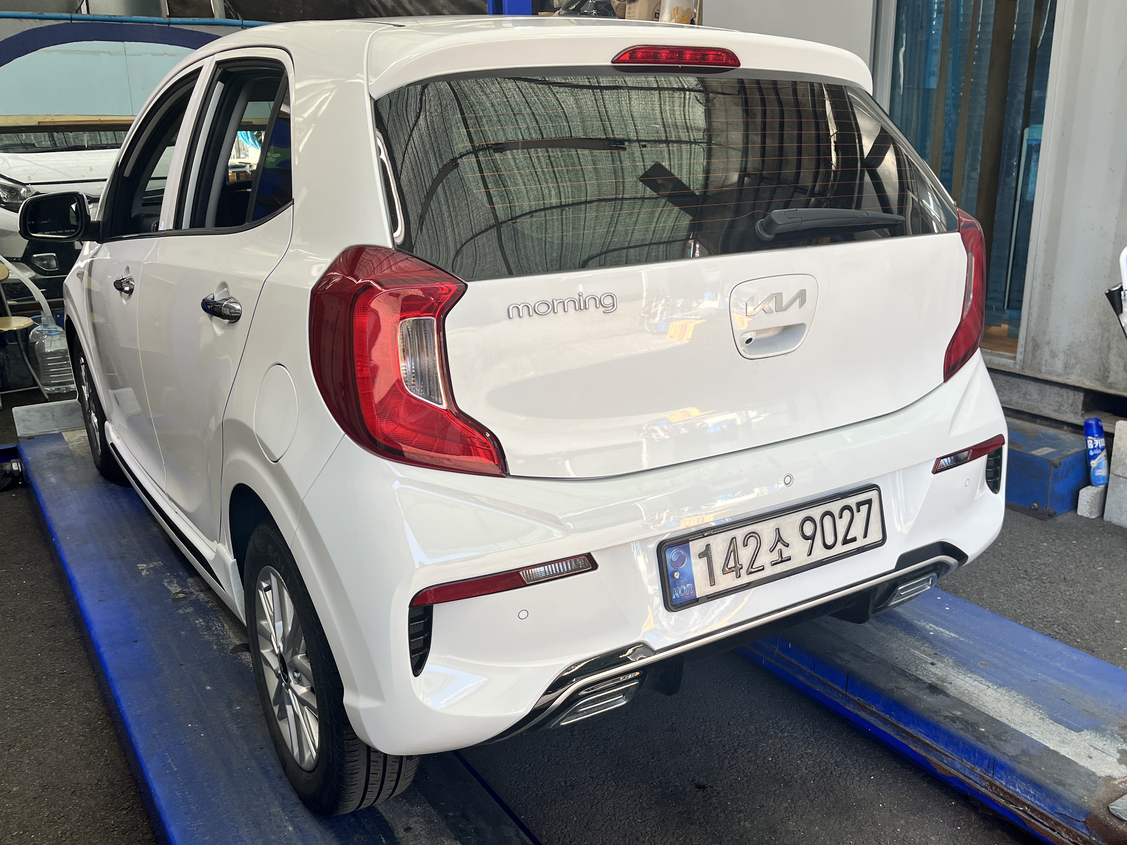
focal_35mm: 31
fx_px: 1009
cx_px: 618
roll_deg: +0.7
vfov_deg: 45.4
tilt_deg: -18.2
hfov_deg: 58.2
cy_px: 457
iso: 40
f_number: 1.6
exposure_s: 1/235
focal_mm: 5.1
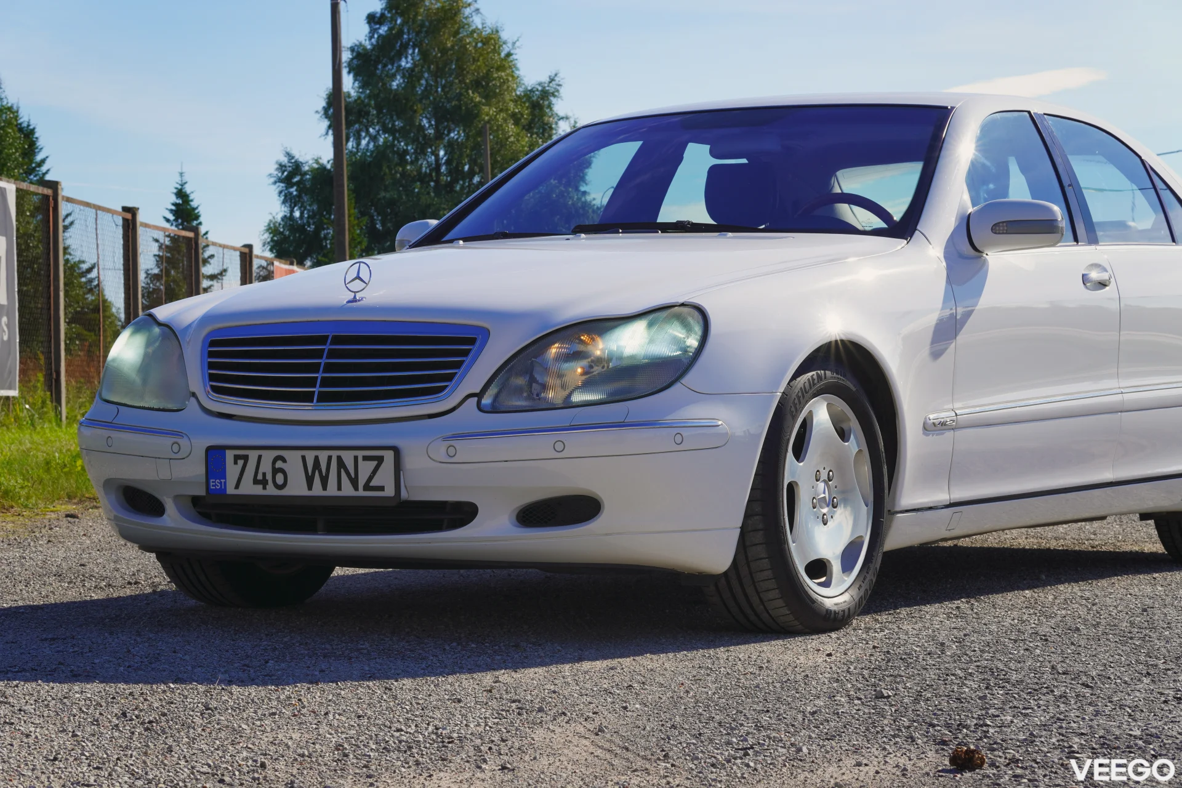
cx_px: 591
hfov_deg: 24.2
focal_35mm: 84
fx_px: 2758
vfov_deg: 16.3
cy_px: 394
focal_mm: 56
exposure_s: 1/200
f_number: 9
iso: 100
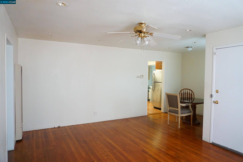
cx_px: 122
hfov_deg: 73.7
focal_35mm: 24
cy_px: 81
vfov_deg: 53.1
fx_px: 162
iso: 3200
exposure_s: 1/80
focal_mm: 16
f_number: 3.5
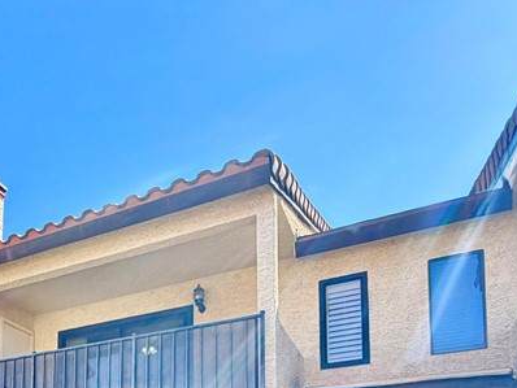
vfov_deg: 32.3
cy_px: 475
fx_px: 538
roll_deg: -1.2
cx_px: 96
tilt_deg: +3.9
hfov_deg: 48.2
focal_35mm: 36
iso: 50
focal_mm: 2.22
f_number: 2.2
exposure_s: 1/502
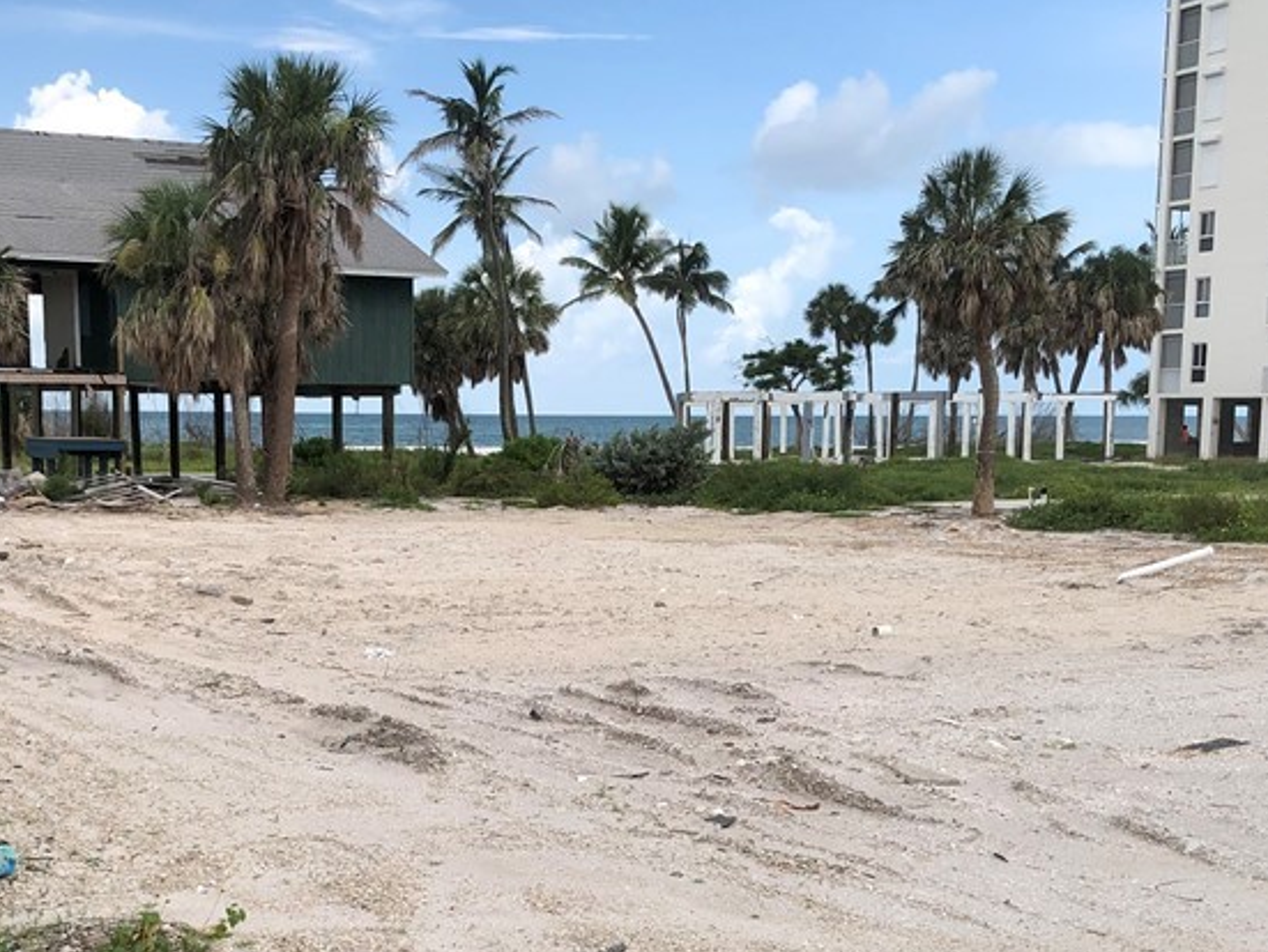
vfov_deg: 27.6
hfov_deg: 36.8
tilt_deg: -9.9
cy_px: 731
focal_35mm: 52
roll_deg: +0.1
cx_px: 603
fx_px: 1906
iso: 20
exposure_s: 1/1779
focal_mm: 3.99
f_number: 1.8
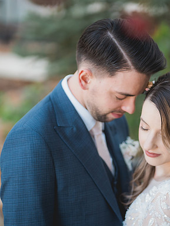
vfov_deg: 15.8
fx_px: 818
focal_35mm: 125
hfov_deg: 11.8
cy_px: 113
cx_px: 124
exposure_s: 1/1000
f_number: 1.8
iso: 1000
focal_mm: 85
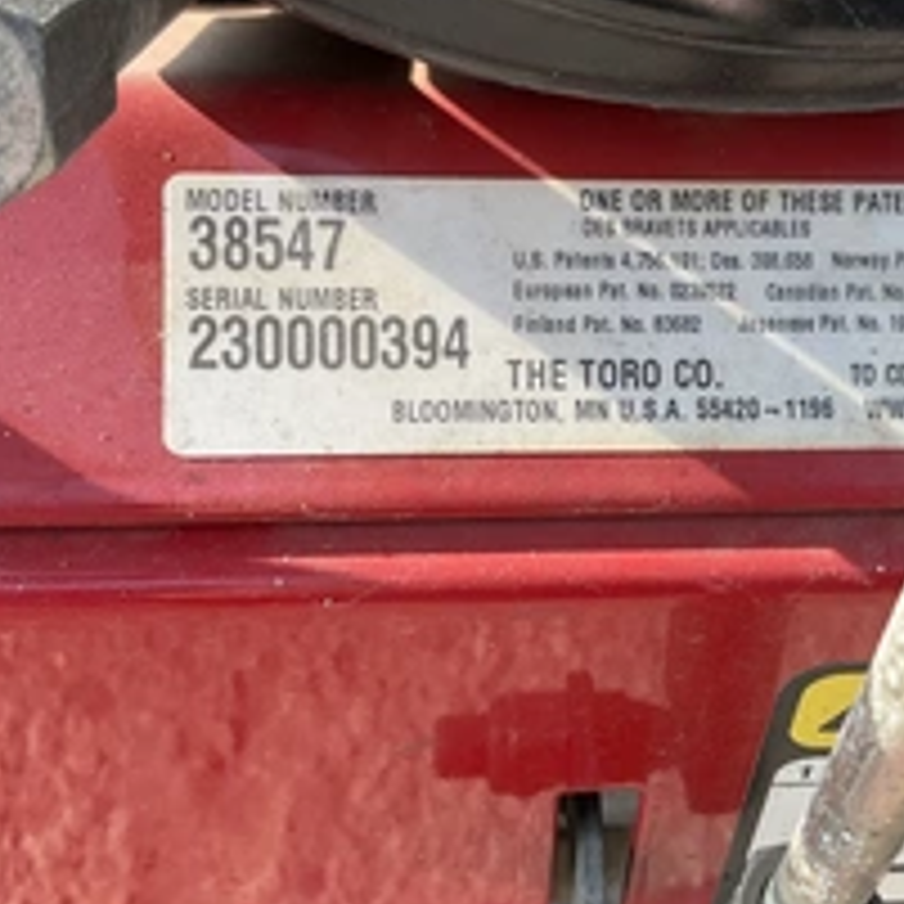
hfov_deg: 32.9
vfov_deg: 33.4
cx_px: 657
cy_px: 427
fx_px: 1507
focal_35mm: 51
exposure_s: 1/333
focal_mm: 3
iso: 25
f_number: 1.8
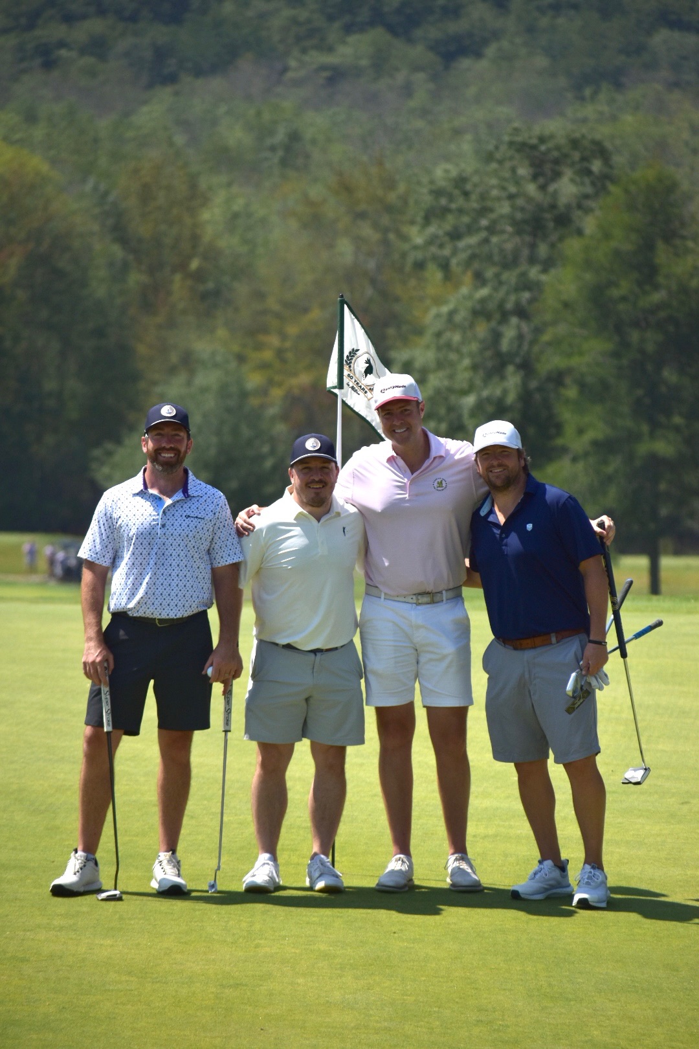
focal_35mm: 278
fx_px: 8082
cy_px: 524
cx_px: 350
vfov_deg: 7.4
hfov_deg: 5.0
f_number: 5.6
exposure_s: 1/3200
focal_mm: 185
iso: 200
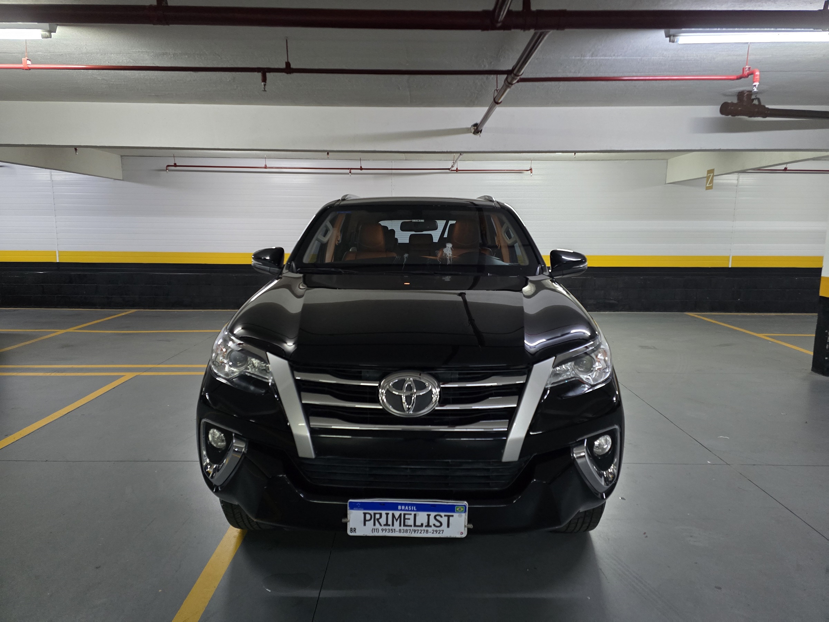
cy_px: 311
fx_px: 551
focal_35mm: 23
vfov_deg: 58.9
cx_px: 414
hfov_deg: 73.9
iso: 1250
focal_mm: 6.3
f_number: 1.7
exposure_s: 1/40
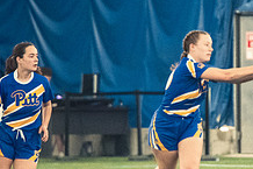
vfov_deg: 1.7
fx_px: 5611
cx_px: 253
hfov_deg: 2.6
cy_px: 106
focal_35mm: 799
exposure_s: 1/500
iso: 12800
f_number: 2.8
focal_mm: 200
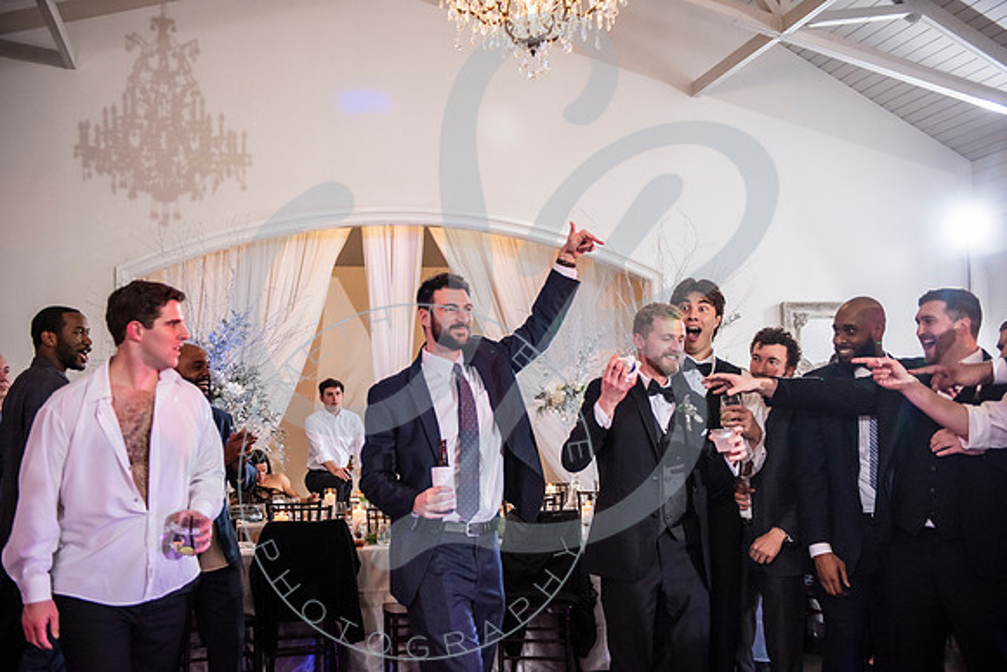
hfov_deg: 44.5
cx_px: 504
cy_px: 336
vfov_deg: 30.5
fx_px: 1231
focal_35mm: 44
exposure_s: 1/125
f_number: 2.8
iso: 1600
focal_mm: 44
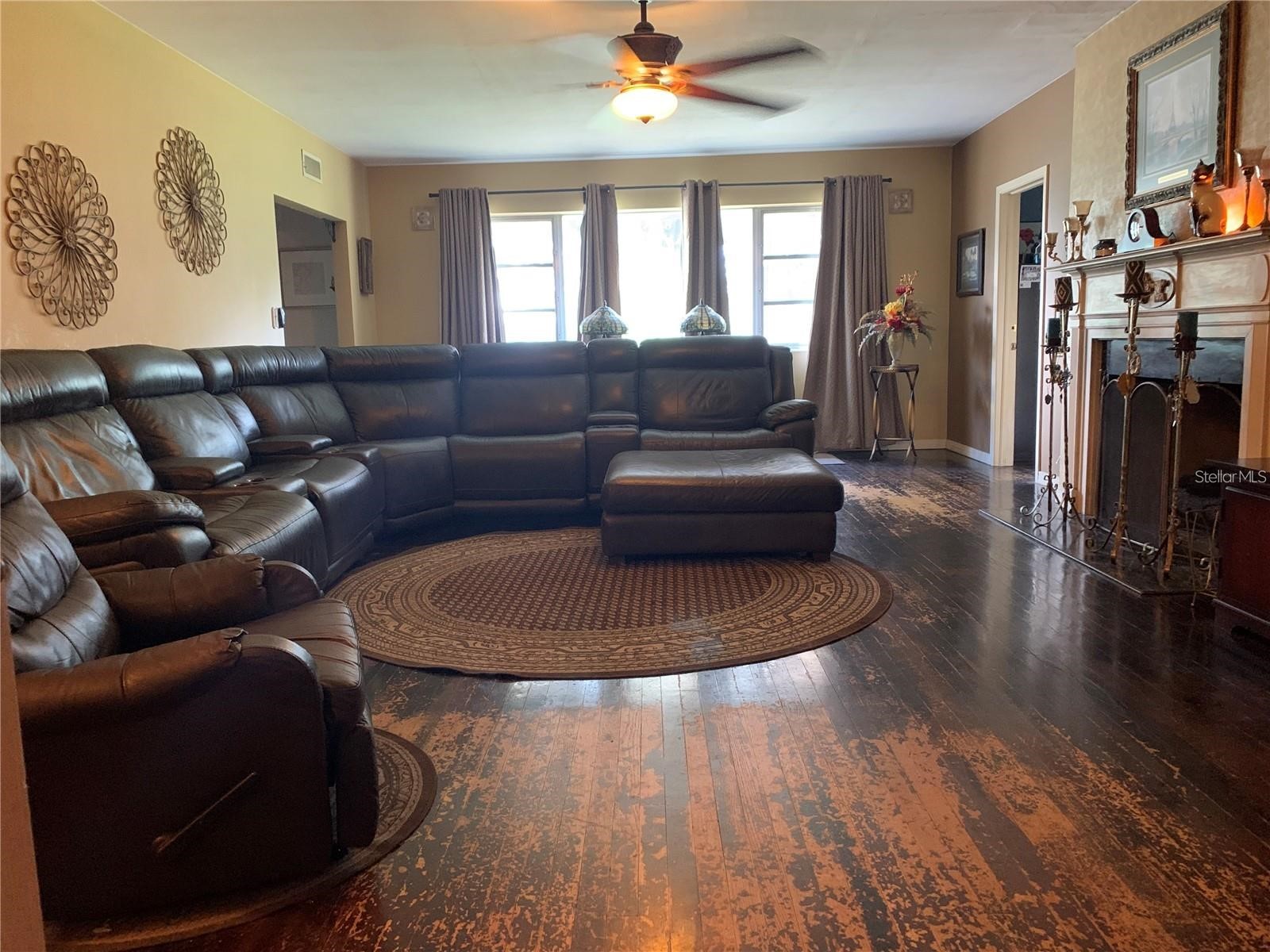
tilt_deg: -8.3
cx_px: 635
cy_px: 476
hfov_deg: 67.3
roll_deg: +2.0
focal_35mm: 26
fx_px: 954
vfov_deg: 53.1
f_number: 1.8
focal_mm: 4.25
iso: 400
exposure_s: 1/30
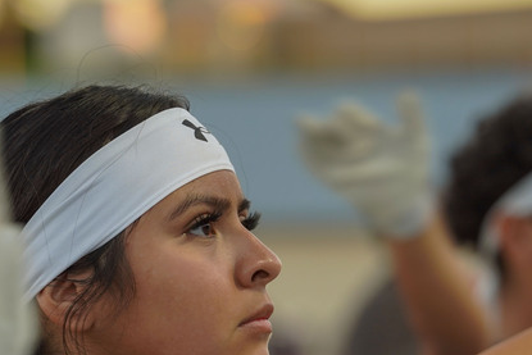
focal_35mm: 321
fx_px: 4745
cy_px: 271
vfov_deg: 4.3
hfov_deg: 6.4
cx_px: 245
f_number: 4
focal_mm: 130
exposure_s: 1/160
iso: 250
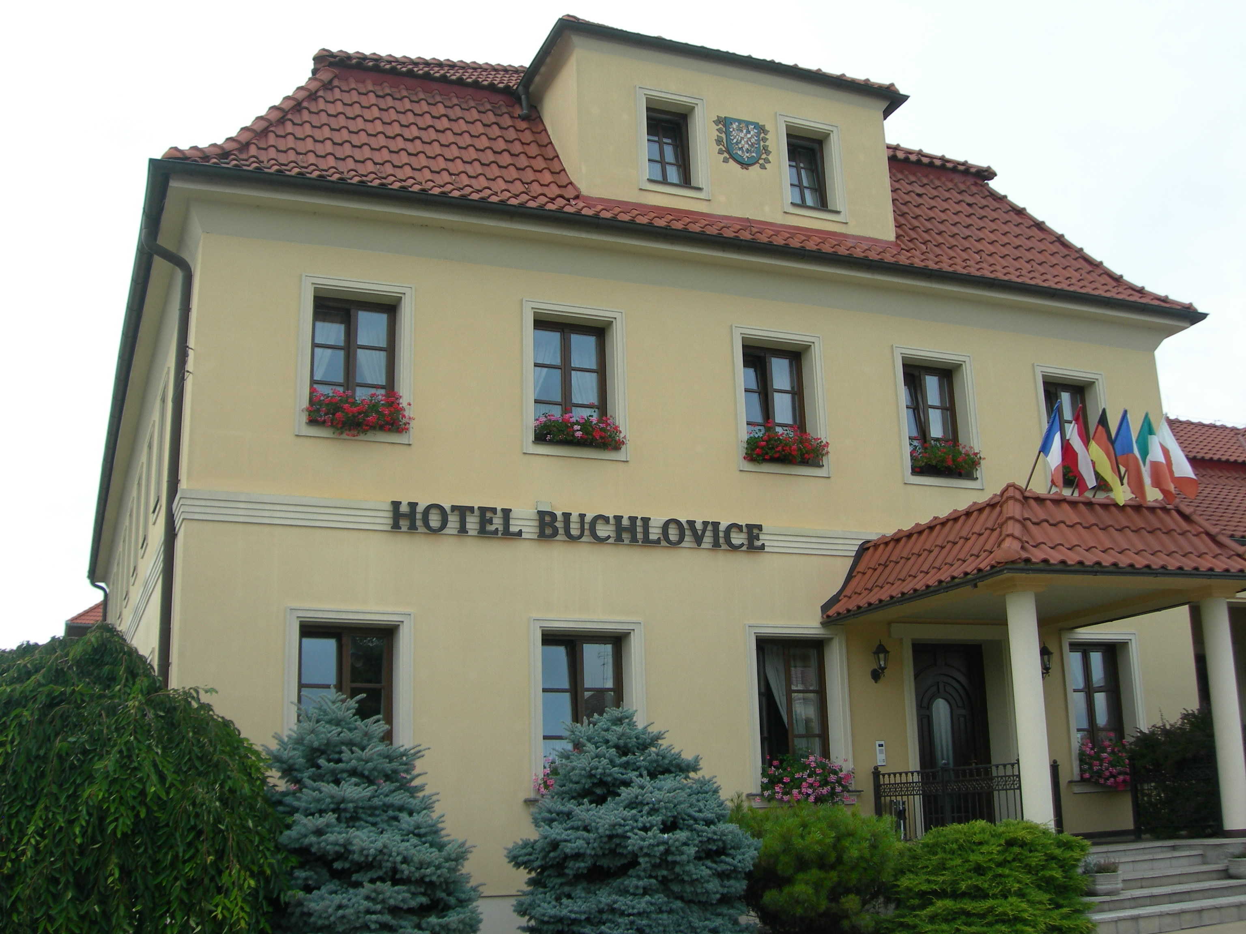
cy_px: 467
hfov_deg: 49.0
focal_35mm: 38
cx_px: 623
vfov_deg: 37.7
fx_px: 1368
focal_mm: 7.8
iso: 50
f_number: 4.8
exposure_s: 1/175
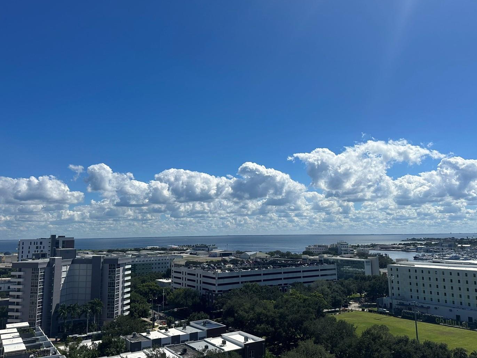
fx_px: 386
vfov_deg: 49.8
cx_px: 239
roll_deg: +0.6
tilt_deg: +8.7
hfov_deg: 63.4
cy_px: 173
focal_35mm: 28
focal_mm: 6.86
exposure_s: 1/9709
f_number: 1.78
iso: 80
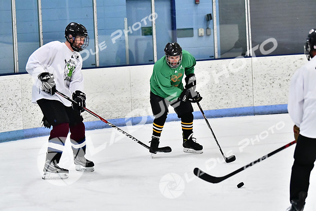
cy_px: 106
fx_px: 1528
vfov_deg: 7.9
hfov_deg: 11.8
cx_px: 158
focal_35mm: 174
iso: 6400
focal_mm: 116
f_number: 2.8
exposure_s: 1/1600
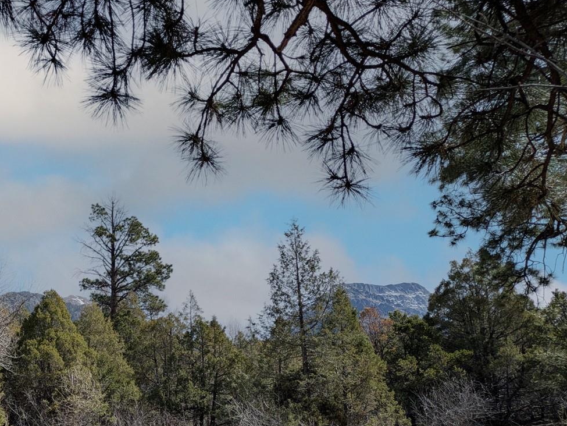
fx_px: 672
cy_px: 303
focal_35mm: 41
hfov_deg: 44.0
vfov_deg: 34.6
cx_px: 129
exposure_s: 1/2028
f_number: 1.89
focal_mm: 5.43
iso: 45
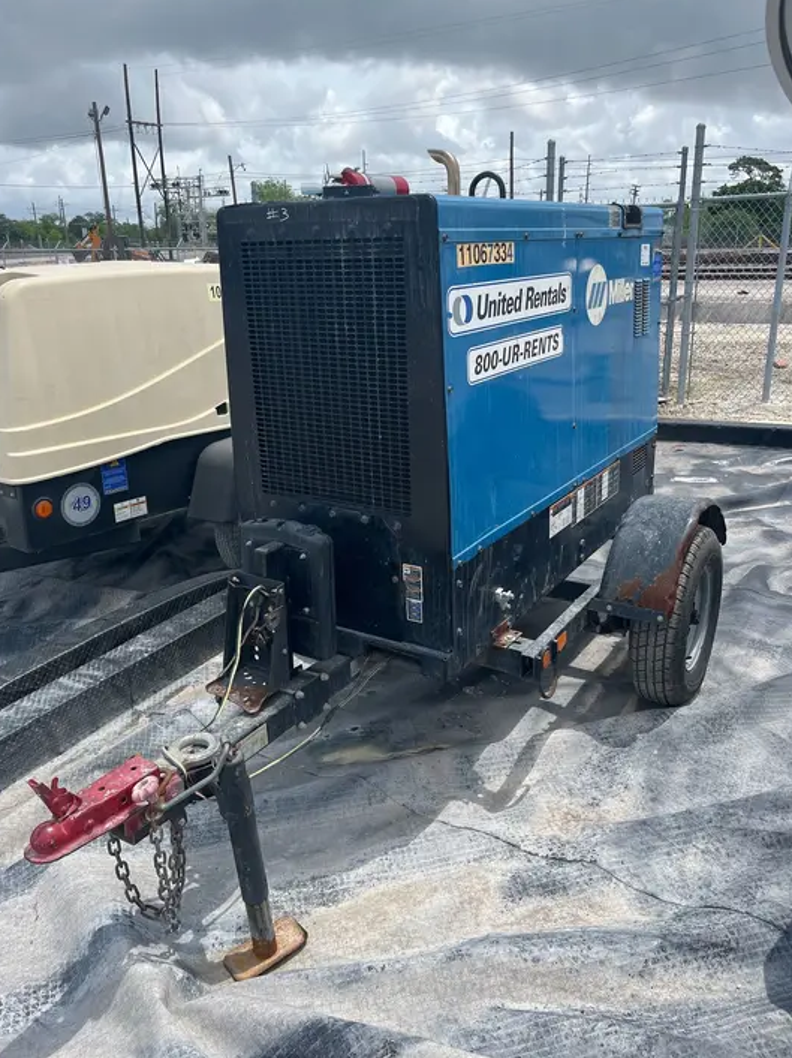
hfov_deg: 51.3
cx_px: 404
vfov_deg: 65.3
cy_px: 510
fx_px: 824
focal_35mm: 27
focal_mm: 5.1
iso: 50
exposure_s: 1/3135
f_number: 1.6
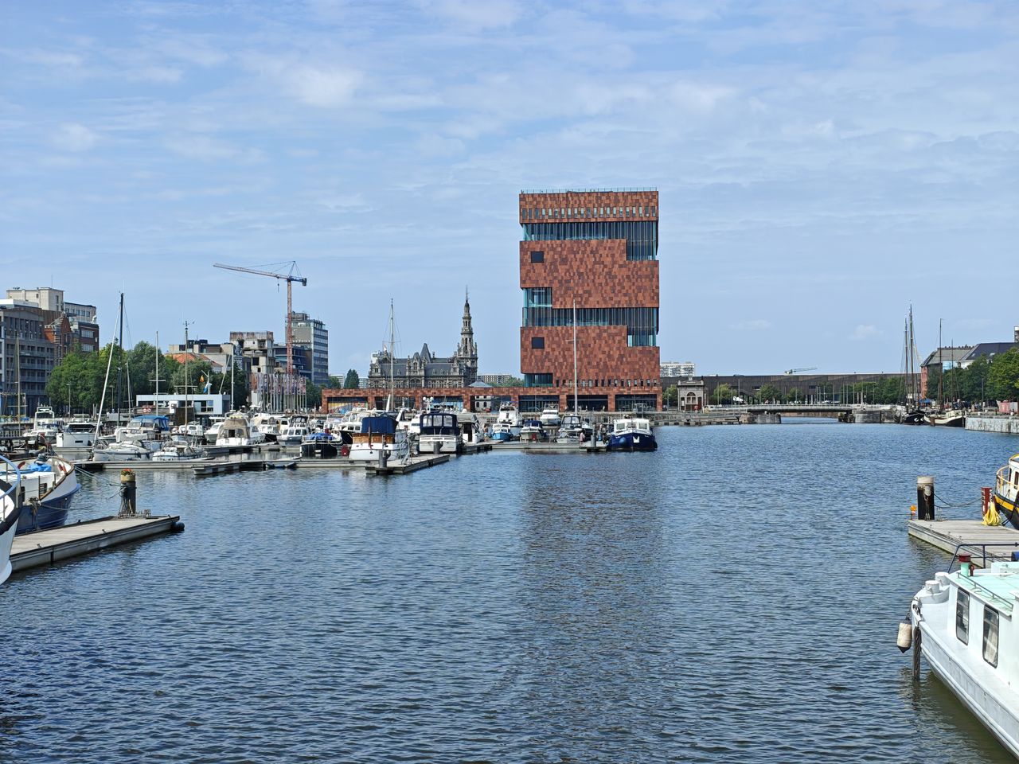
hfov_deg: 36.8
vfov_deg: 28.0
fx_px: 1531
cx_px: 510
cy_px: 382
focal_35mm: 52
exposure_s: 1/2529
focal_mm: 4.94
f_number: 1.5
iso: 50
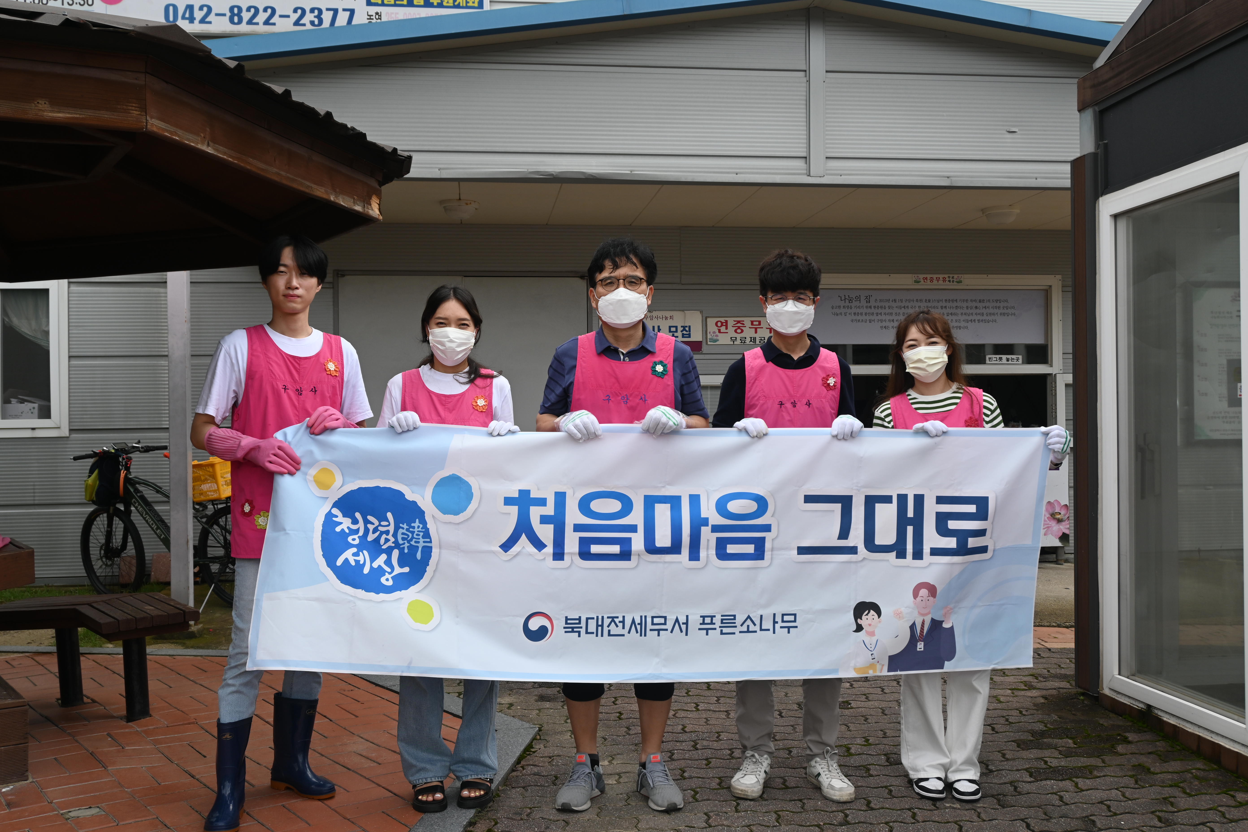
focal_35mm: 34
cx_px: 624
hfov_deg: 56.1
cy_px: 416
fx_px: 1170
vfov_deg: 39.1
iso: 100
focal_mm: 22.5
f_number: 5.6
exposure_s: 1/250
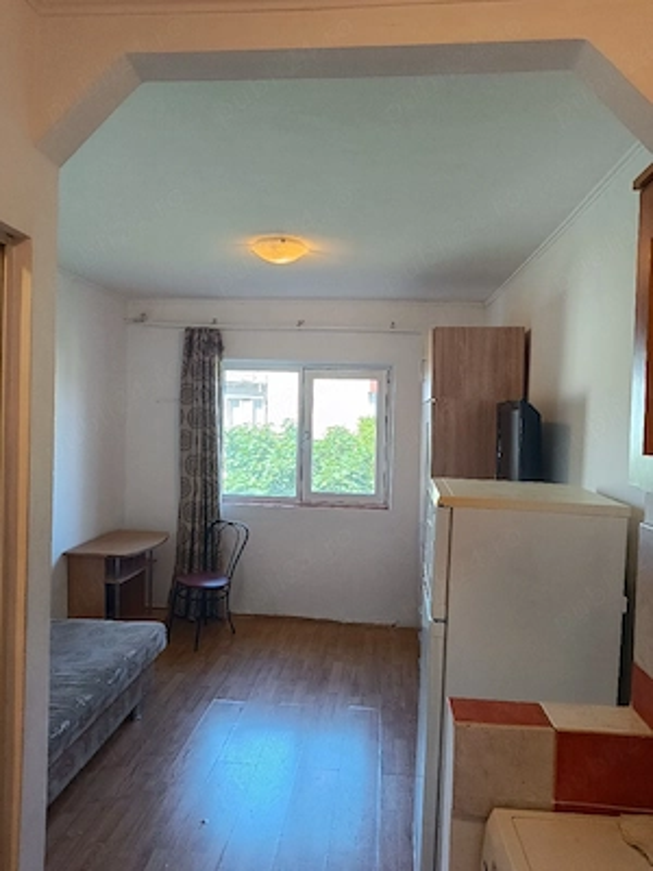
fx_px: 604
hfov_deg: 56.8
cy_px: 436
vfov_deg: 71.6
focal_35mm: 24
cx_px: 326
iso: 276
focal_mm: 5.59
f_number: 1.88
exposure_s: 1/101
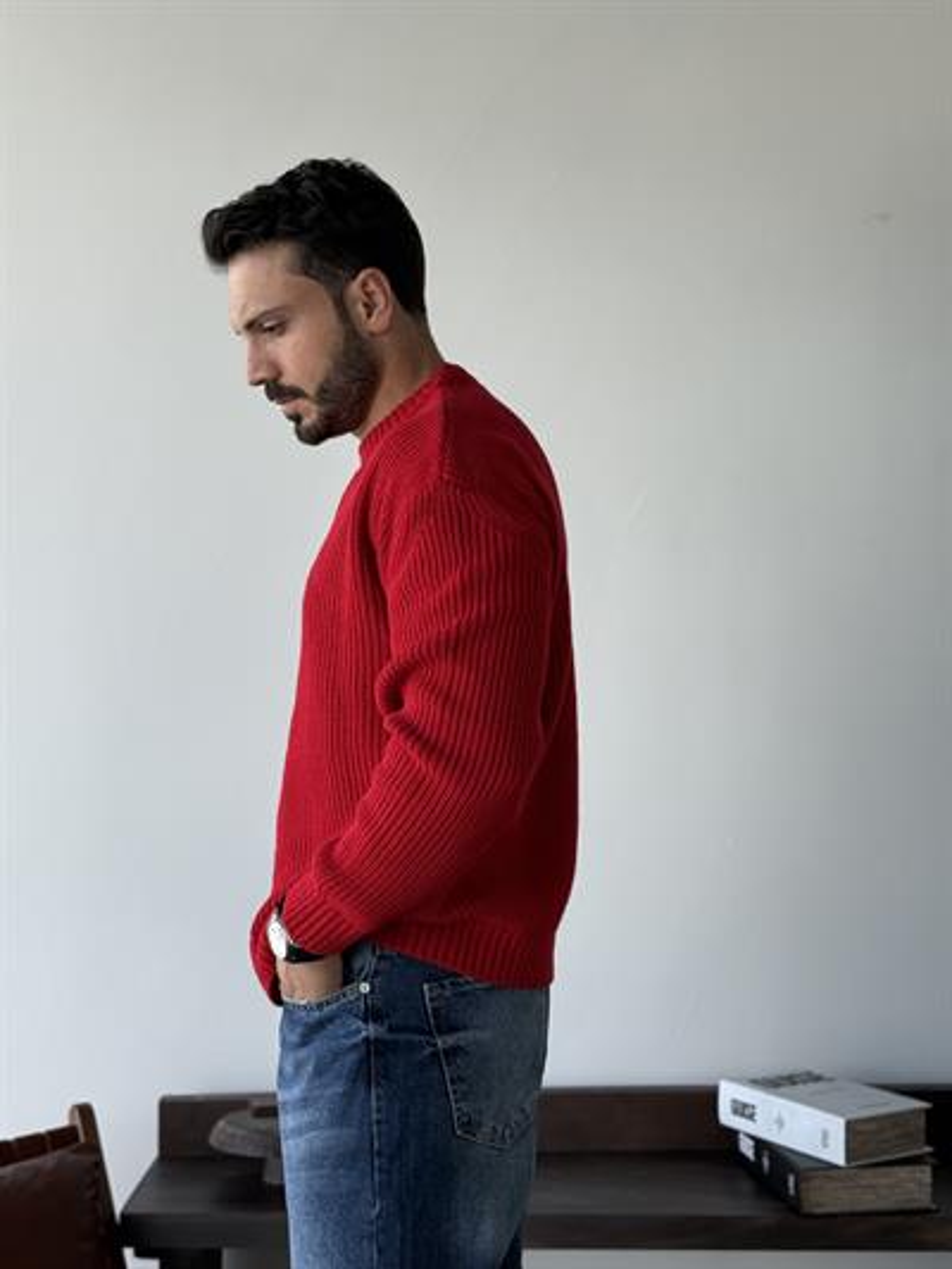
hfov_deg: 30.3
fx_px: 1759
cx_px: 476
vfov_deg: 39.6
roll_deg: -0.1
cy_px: 634
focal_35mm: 48
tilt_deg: +1.1
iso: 64
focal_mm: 6.76
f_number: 1.78
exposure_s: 1/320
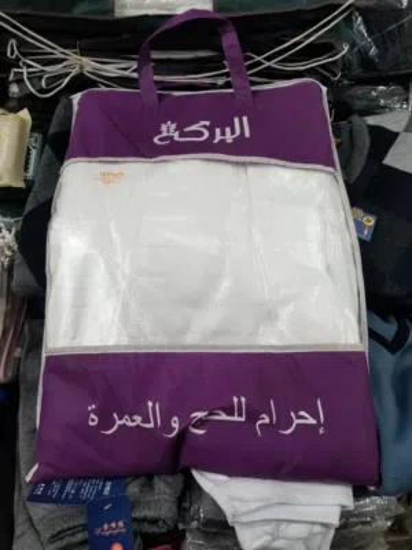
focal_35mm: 26
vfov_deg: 67.3
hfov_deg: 53.1
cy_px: 275
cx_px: 206
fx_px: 413
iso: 100
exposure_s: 1/50
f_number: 1.7
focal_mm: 4.3
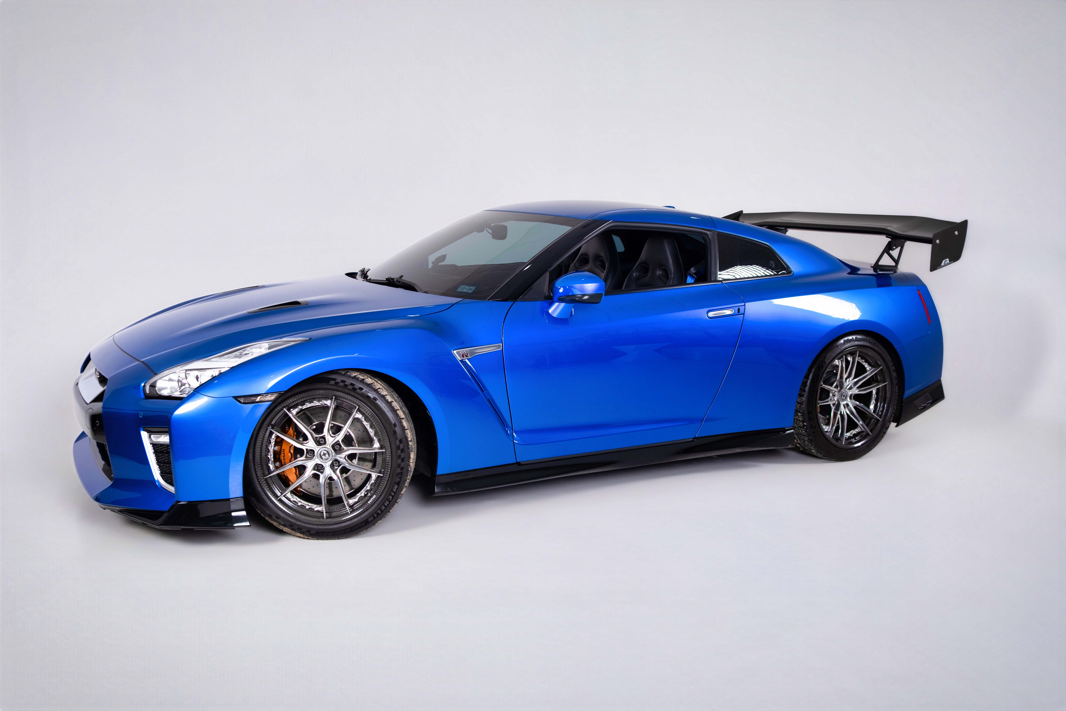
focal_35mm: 35
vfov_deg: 37.9
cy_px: 356
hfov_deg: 54.4
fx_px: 1036
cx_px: 533
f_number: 5
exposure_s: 1/200
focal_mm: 23
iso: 160
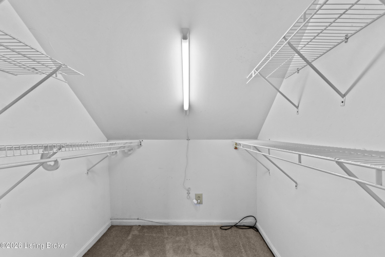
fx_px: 160
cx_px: 192
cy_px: 128
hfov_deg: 100.4
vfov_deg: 77.3
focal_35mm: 15
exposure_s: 1/1.25
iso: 400
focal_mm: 10
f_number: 11
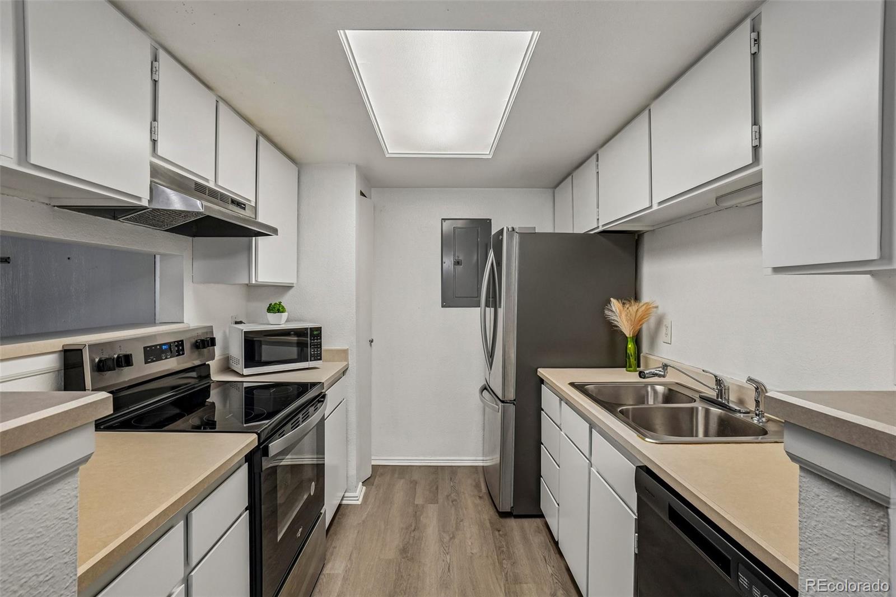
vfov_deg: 77.3
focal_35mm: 15
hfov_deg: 100.4
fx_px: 373
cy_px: 298
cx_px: 448
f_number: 8
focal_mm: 10
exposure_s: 1/15
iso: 400
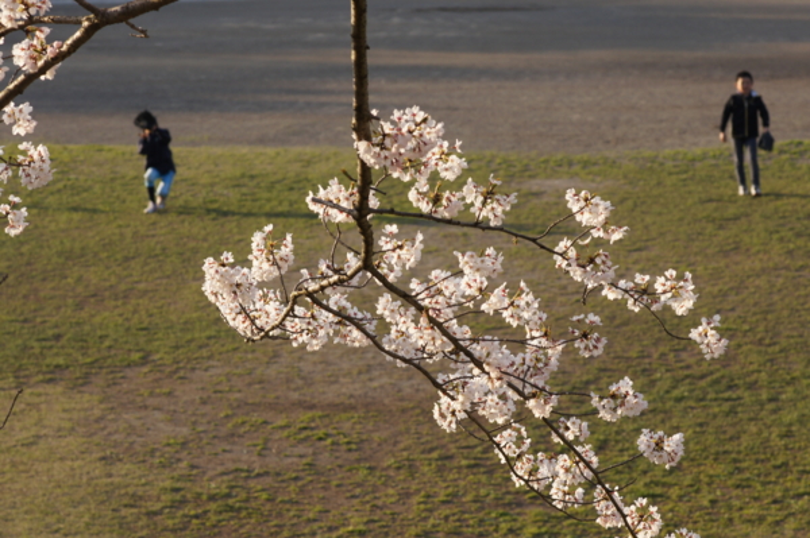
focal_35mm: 150
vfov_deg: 9.1
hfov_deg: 13.7
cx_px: 405
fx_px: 3372
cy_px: 269
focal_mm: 100
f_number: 8
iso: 200
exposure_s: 1/160
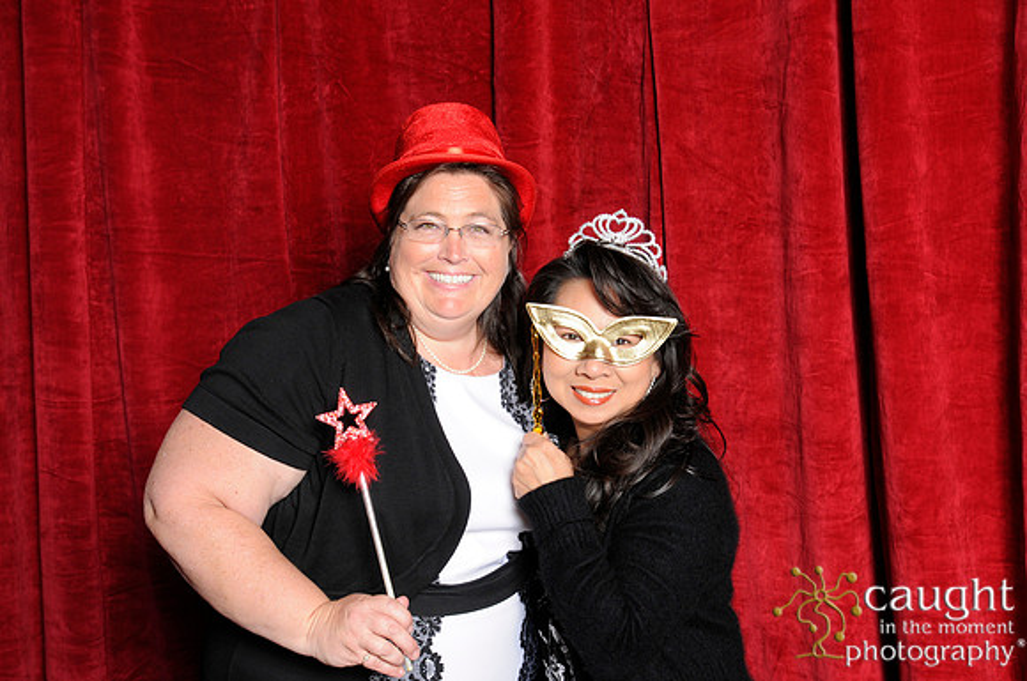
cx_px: 514
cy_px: 340
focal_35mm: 48
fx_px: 1367
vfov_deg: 28.0
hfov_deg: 41.2
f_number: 8
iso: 400
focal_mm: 32
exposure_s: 1/60
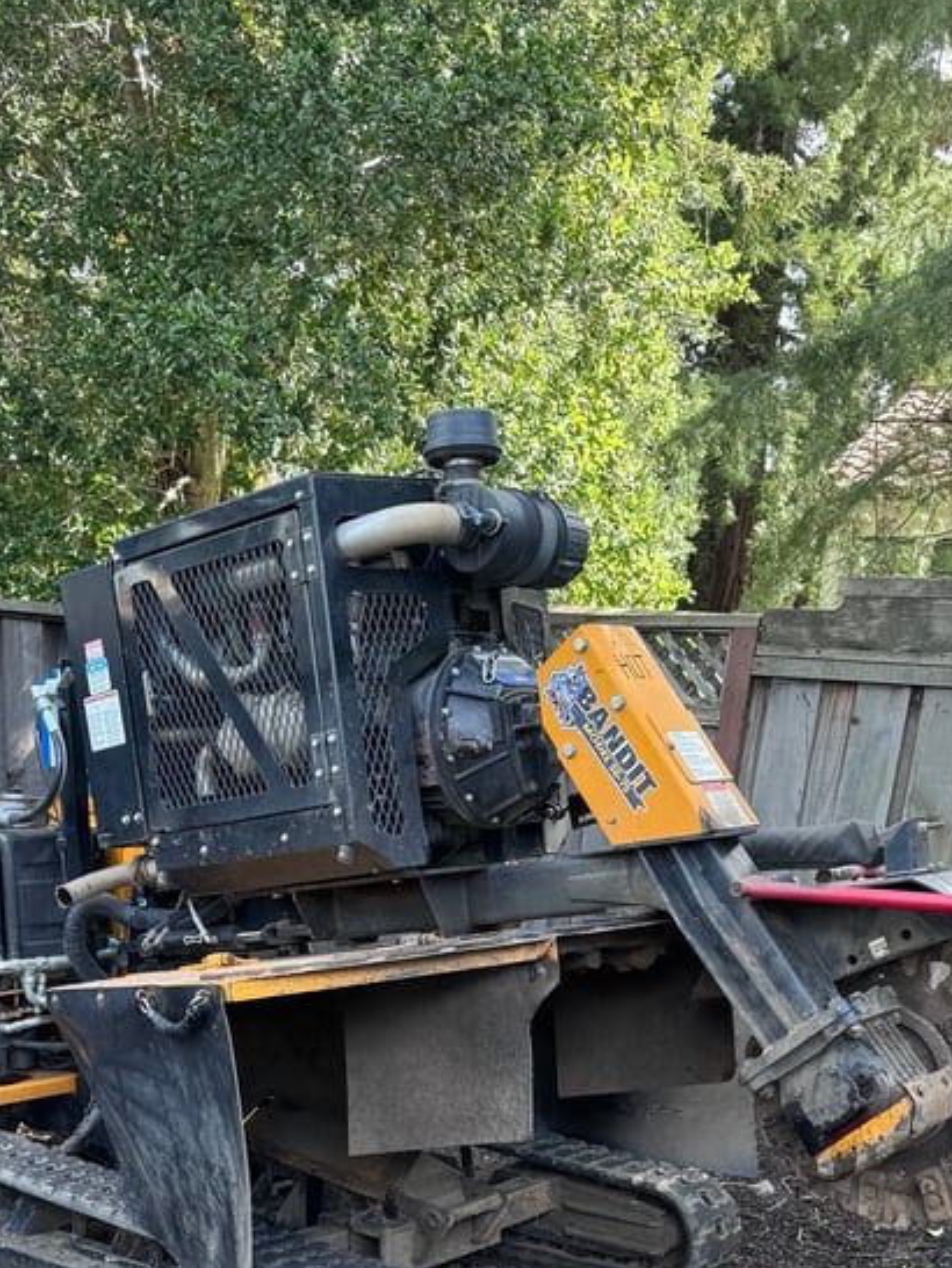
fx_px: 1649
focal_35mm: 45
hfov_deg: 32.2
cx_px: 404
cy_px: 1065
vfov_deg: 39.9
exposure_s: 1/139
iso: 80
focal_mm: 6.76
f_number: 1.78
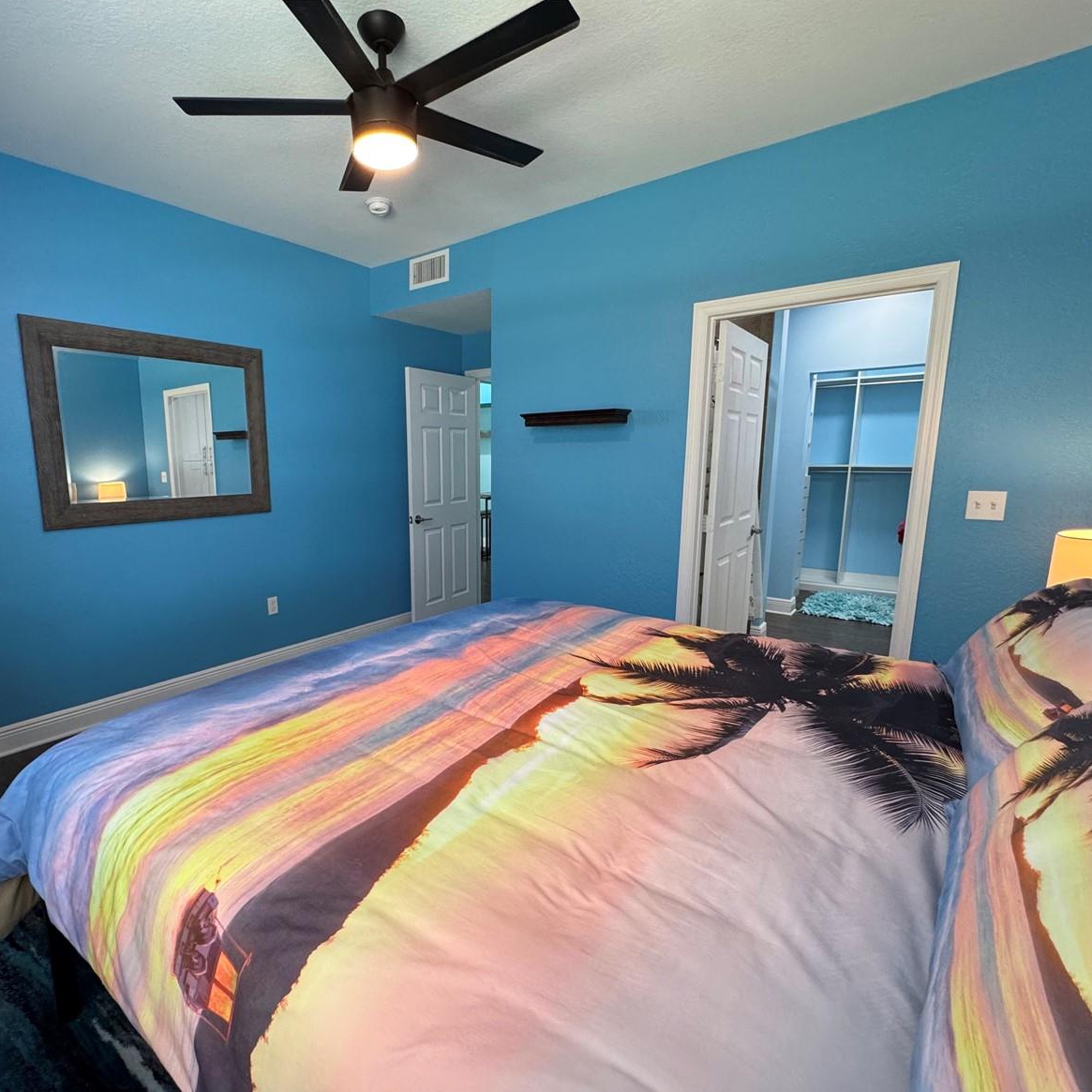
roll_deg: +0.6
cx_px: 460
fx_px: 607
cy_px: 559
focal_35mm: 17
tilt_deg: -9.6
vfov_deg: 84.0
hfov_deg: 83.3
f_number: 2.2
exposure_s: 1/120
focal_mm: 2.22
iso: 250
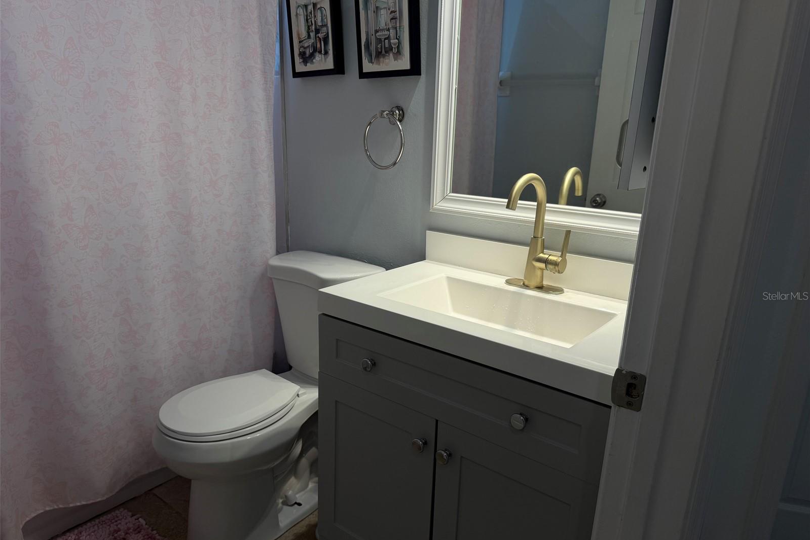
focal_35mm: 25
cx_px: 405
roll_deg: -1.8
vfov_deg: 51.2
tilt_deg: -16.1
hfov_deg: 71.5
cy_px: 296
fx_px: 562
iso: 64
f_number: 1.78
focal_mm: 6.76
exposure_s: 1/198
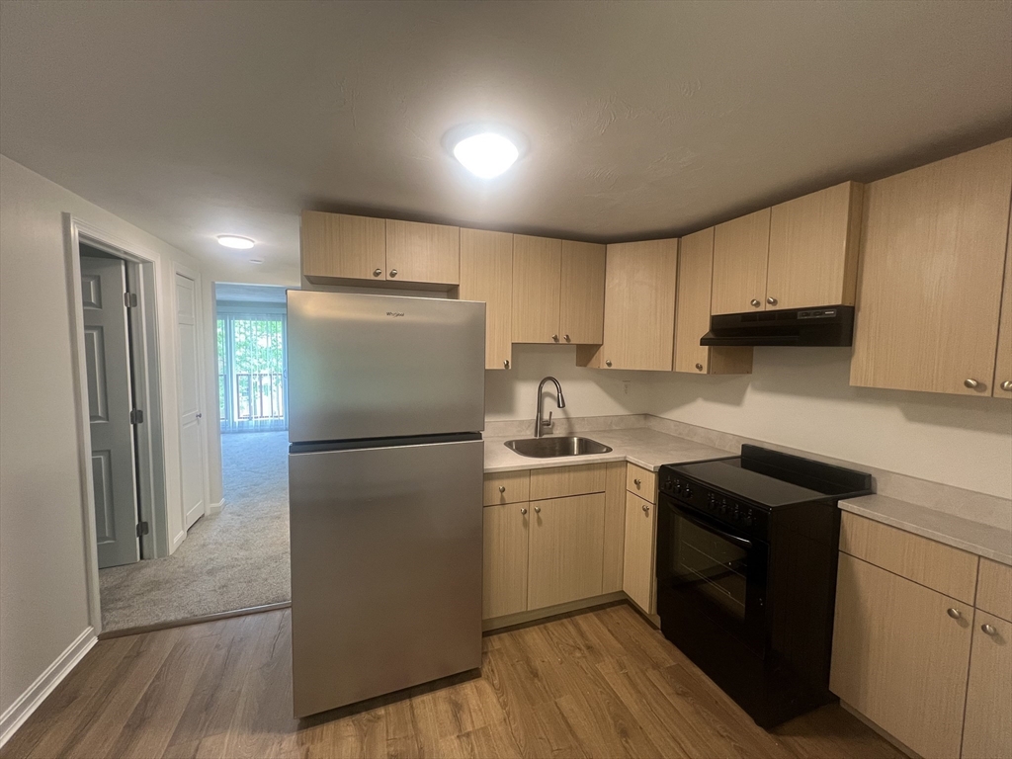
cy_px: 380
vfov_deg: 89.9
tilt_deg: -4.4
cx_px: 506
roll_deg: -0.2
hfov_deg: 106.2
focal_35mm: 13
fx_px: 380
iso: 200
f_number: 1.8
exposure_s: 1/60
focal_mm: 1.57
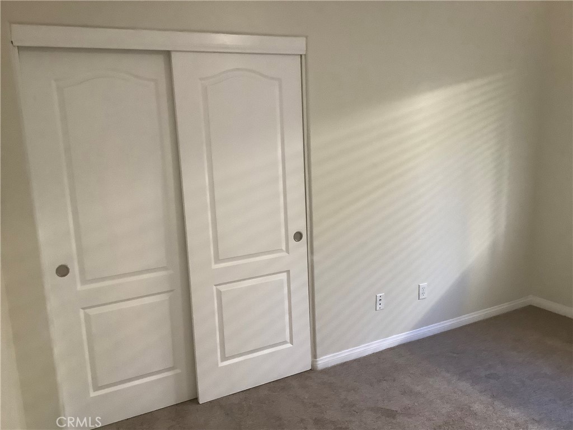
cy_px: 215
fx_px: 513
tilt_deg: -11.3
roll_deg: +3.5
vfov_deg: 45.4
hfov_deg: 58.4
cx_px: 286
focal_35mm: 31
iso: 250
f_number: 2.4
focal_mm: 3.3
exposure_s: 1/60
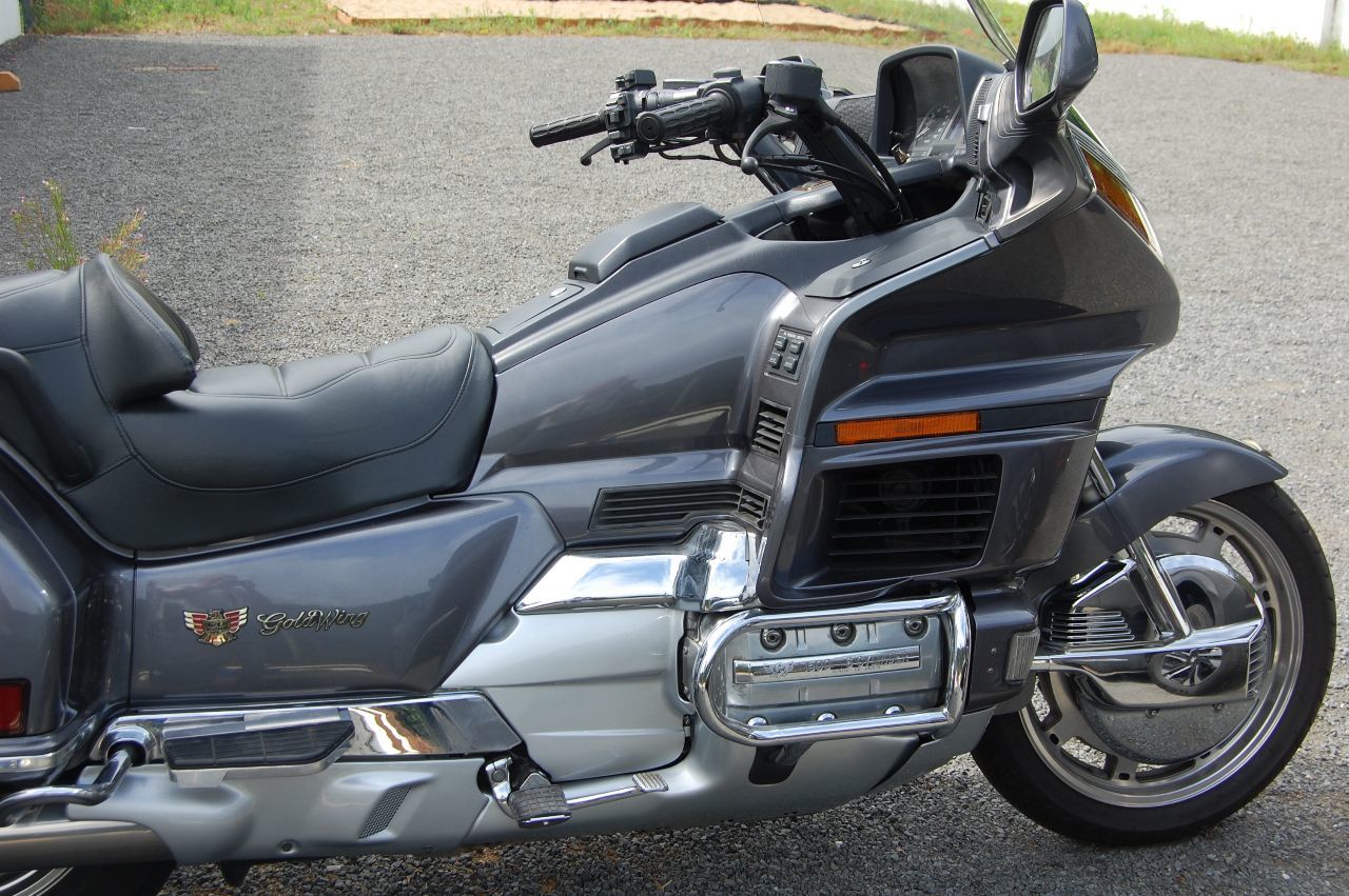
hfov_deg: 43.6
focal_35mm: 45
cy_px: 448
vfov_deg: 29.8
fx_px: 1685
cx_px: 674
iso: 200
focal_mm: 30
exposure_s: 1/250
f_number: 8
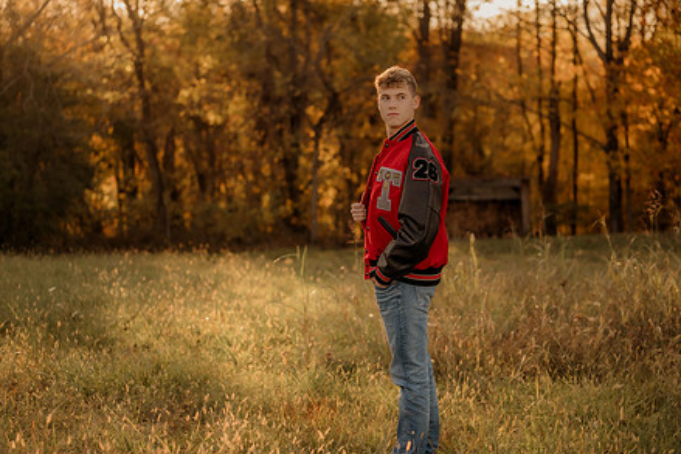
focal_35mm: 66
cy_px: 222
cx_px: 349
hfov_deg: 30.5
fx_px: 1249
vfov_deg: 20.6
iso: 250
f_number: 1.8
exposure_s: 1/1000
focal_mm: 50
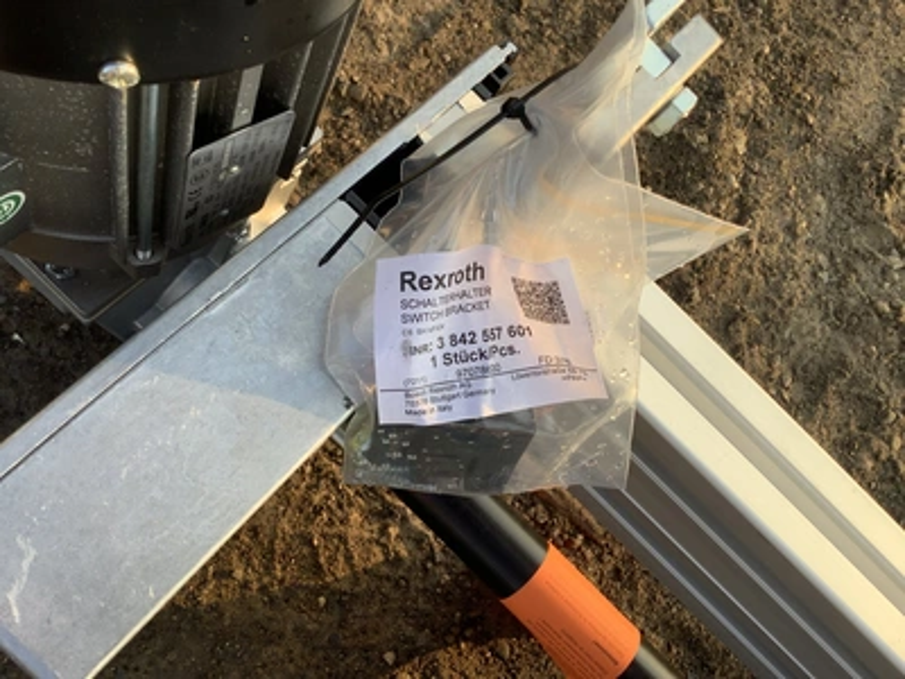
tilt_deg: -71.1
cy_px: 340
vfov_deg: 45.4
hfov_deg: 58.4
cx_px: 452
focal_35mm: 31
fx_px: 810
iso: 25
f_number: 2.4
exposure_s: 1/242
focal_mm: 3.3
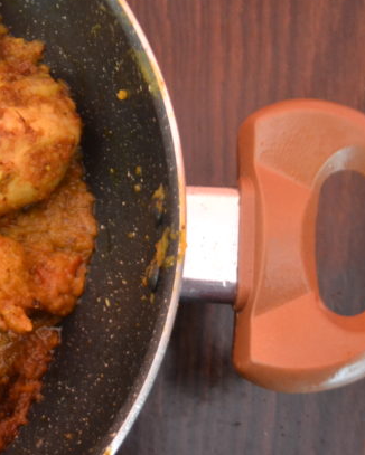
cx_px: -3
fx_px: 931
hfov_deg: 21.4
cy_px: 243
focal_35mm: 69
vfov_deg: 27.5
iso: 3200
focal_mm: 26
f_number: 4.2
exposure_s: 1/40
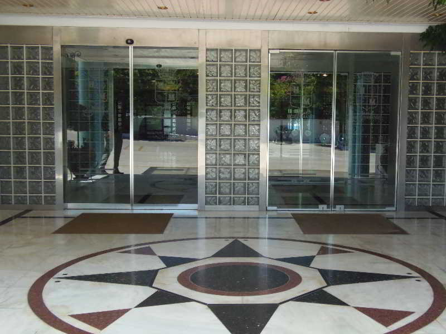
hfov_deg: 44.8
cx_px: 223
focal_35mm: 42
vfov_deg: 34.3
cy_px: 167
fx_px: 541
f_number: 3.6
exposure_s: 1/400
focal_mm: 7.8
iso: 200
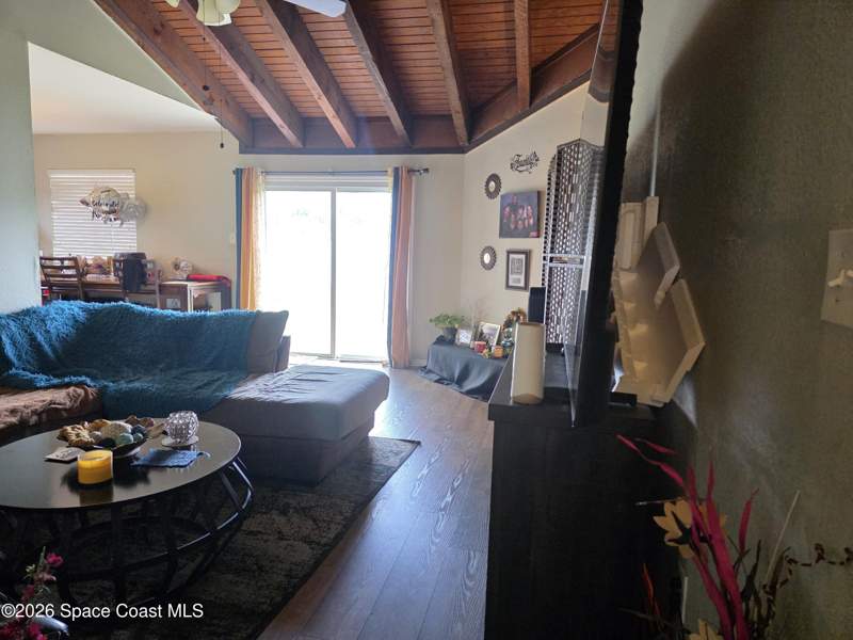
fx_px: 567
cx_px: 426
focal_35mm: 23
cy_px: 320
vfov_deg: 58.9
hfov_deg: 73.9
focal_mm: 6.3
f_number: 1.7
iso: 640
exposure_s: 1/120
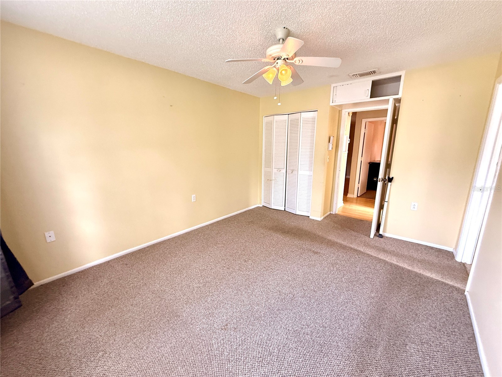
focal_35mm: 14
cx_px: 251
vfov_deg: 85.7
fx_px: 203
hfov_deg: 102.1
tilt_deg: -8.3
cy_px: 188
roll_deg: -0.2
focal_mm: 2.22
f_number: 2.2
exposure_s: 1/60
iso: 320
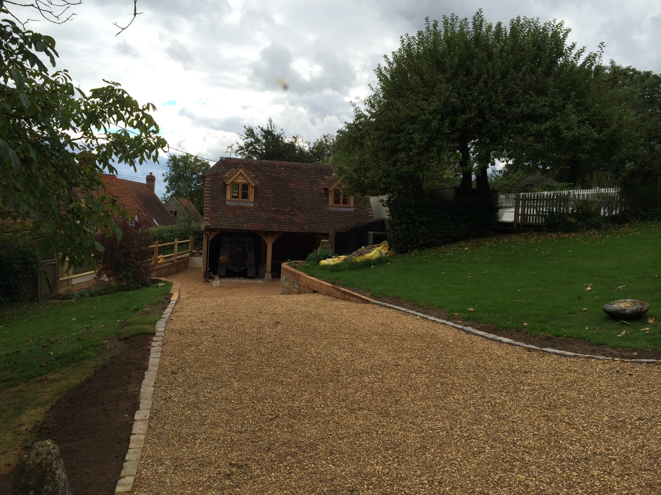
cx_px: 330
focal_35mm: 30
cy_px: 248
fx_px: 573
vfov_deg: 46.8
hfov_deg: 60.0
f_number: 2.2
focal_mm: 4.12
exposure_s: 1/1325
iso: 32
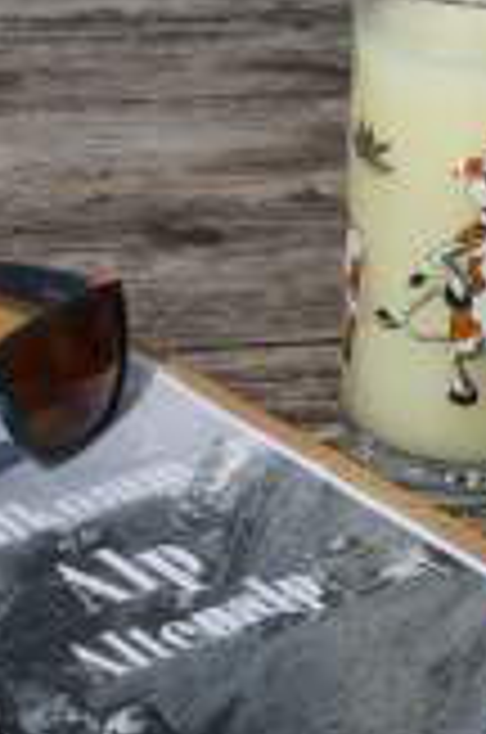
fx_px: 2054
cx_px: 362
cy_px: 482
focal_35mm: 101
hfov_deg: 13.5
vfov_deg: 20.2
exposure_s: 1/1000
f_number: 5.6
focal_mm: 6.7
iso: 80
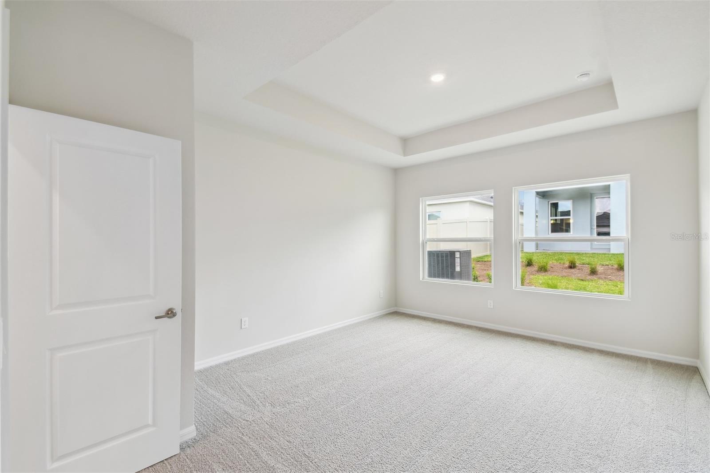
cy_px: 236
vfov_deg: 77.3
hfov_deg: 100.4
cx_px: 355
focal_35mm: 15
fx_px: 296
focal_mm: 10
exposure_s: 1/25
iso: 100
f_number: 7.1
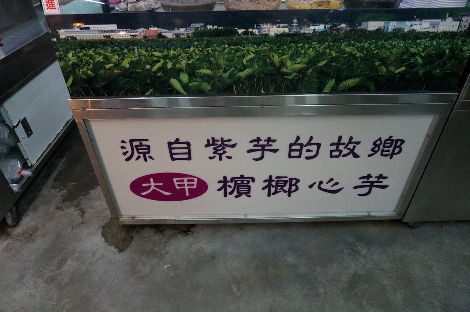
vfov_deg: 53.1
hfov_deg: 73.8
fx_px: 313
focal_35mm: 24
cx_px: 235
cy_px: 156
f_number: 4
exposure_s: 1/160
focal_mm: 16
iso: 2500
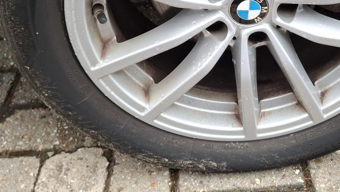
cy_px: -22
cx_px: 232
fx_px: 424
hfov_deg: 43.0
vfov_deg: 23.8
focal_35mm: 47
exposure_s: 1/100
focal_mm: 4.69
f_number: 1.8
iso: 125
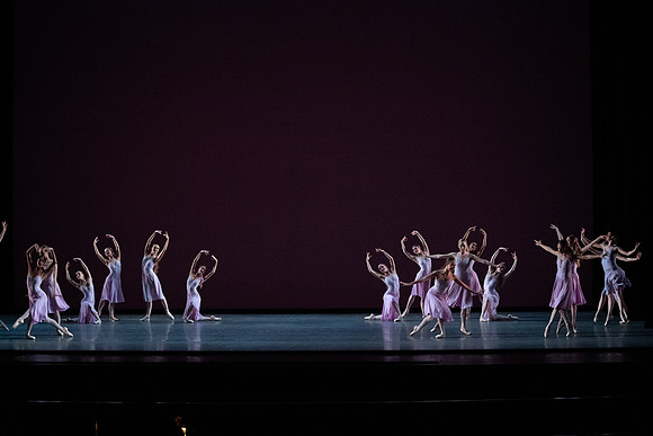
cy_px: 218
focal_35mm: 70
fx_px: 1270
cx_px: 326
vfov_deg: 19.5
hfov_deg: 28.8
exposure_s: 1/400
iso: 12800
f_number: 9
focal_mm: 70
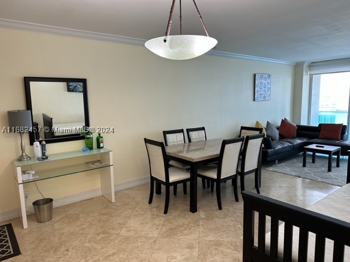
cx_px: 175
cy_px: 131
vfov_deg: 56.8
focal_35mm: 24
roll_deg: +1.5
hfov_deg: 71.6
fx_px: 243
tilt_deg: -6.9
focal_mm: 6.86
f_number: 1.78
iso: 160
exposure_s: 1/120
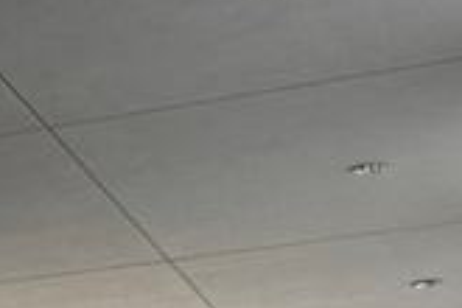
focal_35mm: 168
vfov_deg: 7.9
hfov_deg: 10.0
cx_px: -790
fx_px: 2156
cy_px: 574
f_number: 5.6
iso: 1000
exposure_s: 1/320
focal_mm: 27
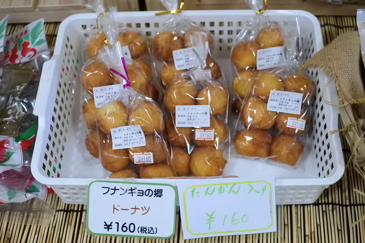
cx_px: 182
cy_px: 122
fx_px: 497
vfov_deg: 27.5
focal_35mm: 49
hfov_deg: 40.3
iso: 1600
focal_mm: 18.5
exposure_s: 1/1600
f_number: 1.8
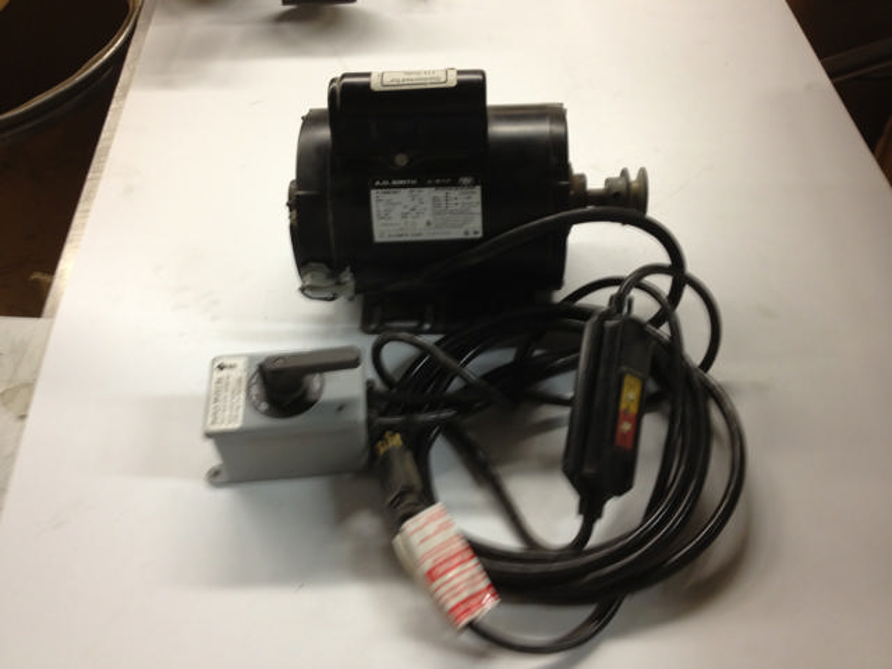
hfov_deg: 52.6
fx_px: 902
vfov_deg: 40.7
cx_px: 446
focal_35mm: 35
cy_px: 334
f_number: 2.4
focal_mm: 4.28
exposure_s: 1/20
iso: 125
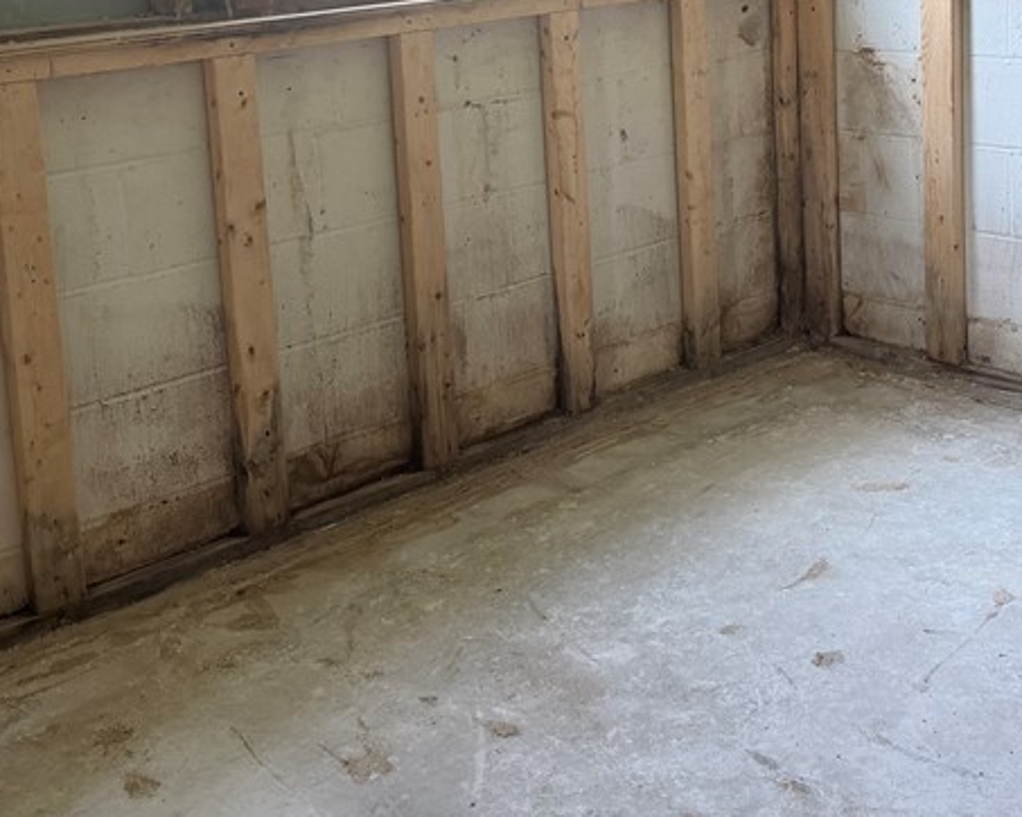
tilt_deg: -10.0
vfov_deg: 27.9
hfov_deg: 35.3
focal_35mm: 53
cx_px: 562
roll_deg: +1.3
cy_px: 138
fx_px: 1602
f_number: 1.78
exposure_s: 1/60
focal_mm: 6.76
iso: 250
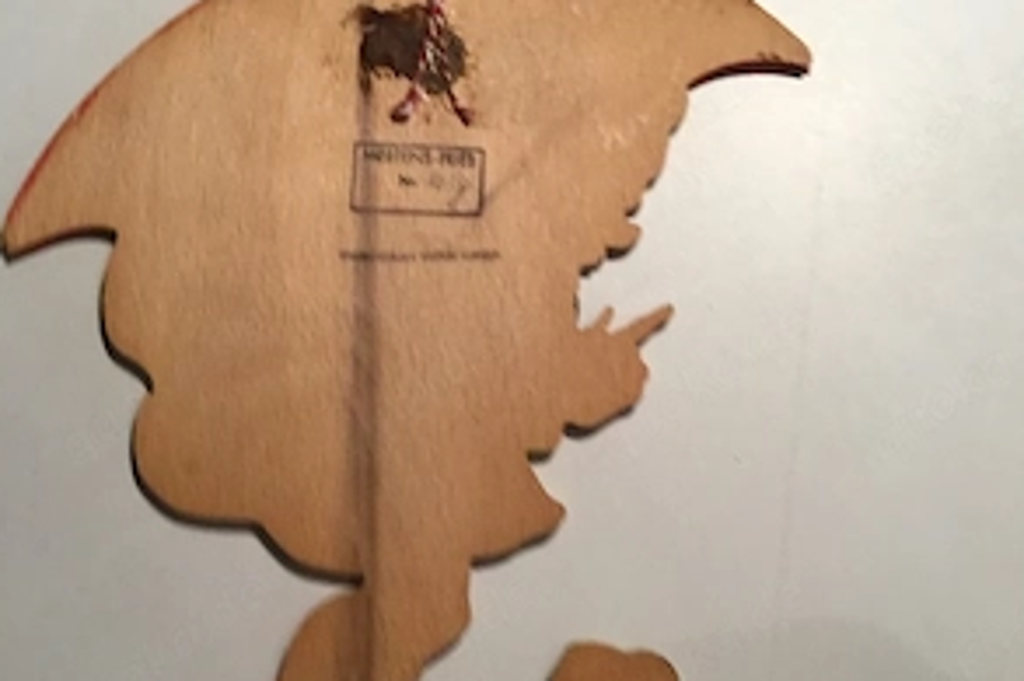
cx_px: 503
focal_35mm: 44
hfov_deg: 44.5
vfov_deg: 30.4
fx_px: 1251
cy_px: 419
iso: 64
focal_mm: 3.3
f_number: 2.4
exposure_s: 1/33
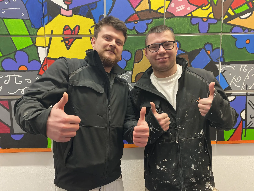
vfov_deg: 53.1
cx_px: 127
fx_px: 191
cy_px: 96
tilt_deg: -8.2
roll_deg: +1.6
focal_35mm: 26
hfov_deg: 67.3
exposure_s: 1/50
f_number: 1.8
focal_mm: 4.25
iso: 200
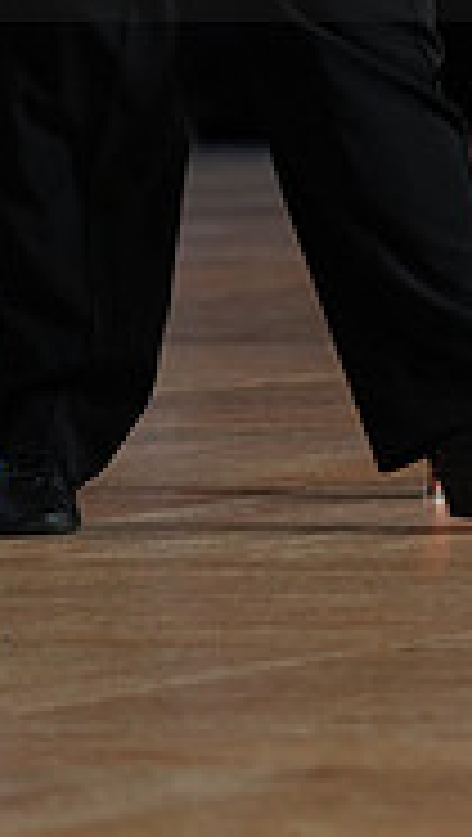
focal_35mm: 567
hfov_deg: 2.1
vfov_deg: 3.8
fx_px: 12581
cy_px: -126
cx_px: 492
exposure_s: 1/250
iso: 2500
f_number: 4
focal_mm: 174
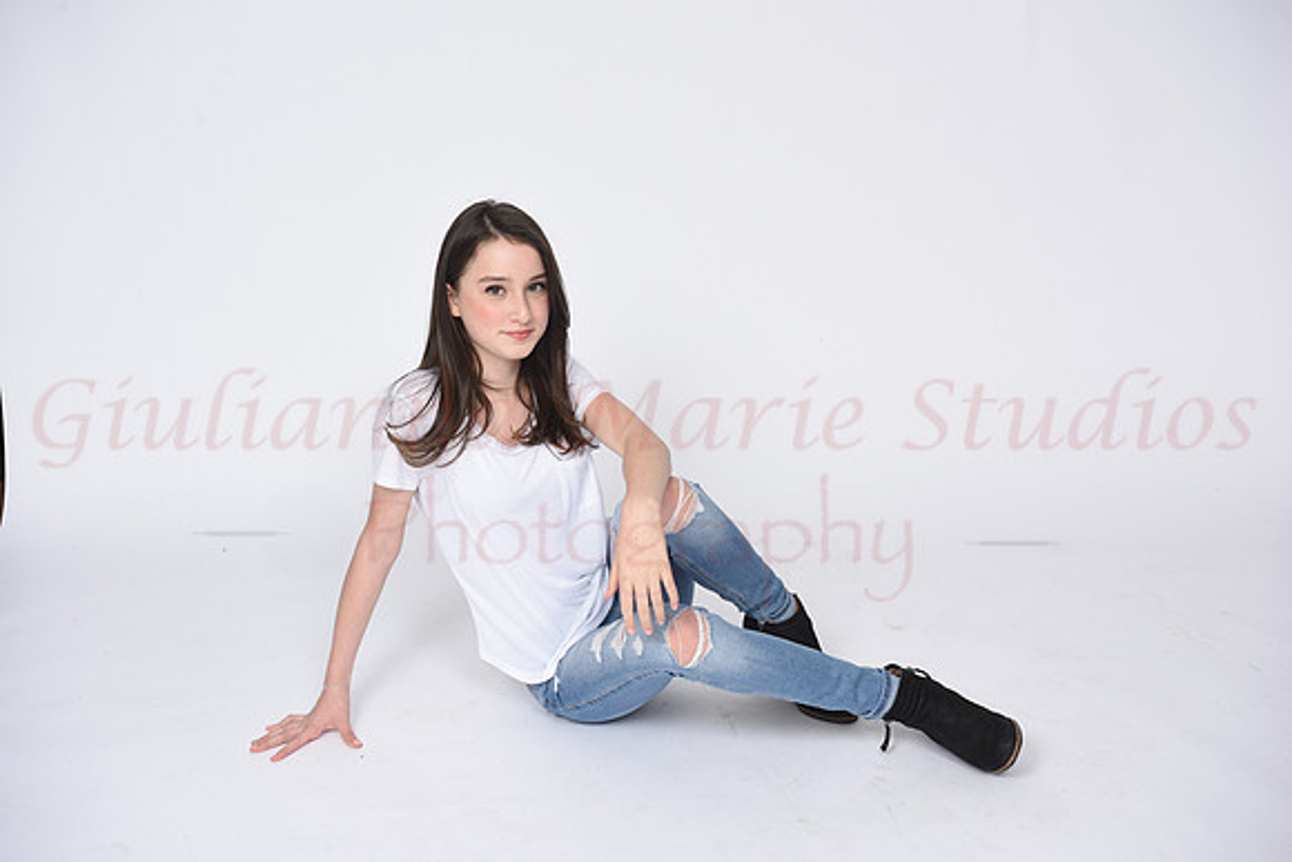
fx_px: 1795
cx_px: 646
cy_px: 431
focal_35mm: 50
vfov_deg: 27.0
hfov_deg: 39.6
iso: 160
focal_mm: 50
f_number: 8
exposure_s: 1/125
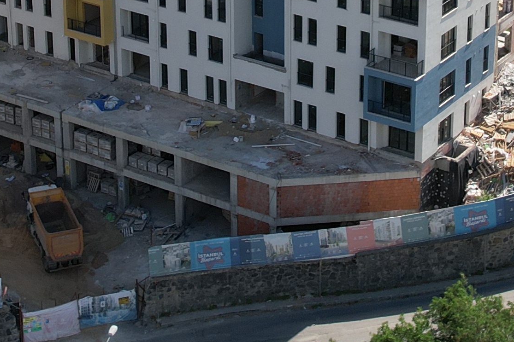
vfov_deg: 12.3
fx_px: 1542
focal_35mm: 108
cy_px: -94
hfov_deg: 18.9
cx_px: 289
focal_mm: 8.38
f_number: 2.8
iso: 100
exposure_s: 1/240
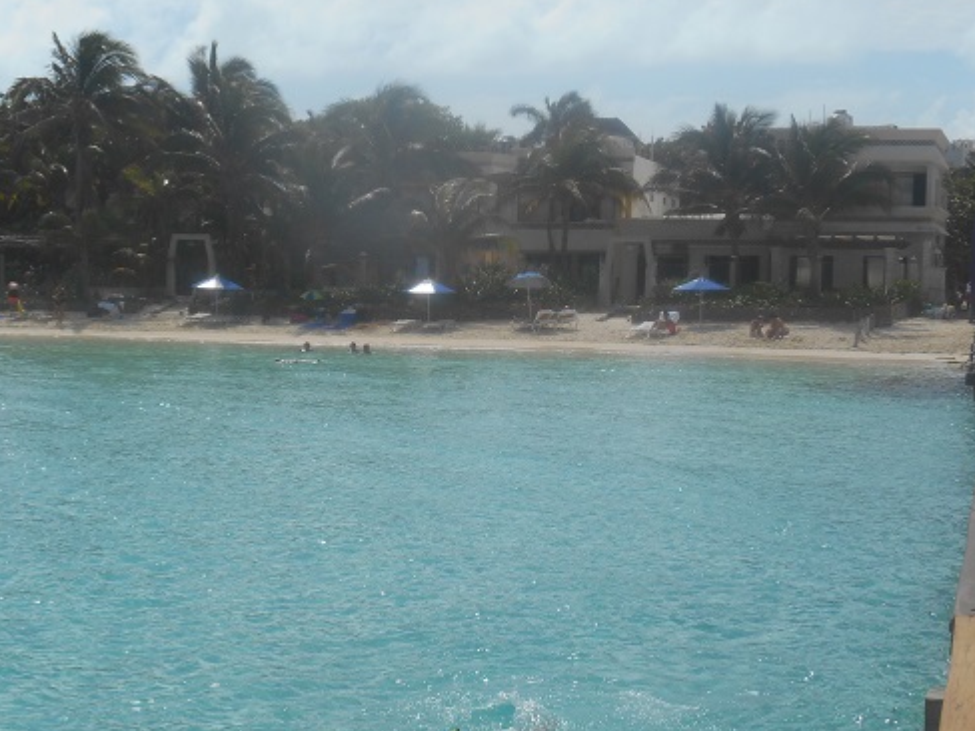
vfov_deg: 19.3
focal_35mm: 76
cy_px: 500
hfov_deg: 25.6
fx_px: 2141
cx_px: 376
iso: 80
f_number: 4.2
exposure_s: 1/1600
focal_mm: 9.5
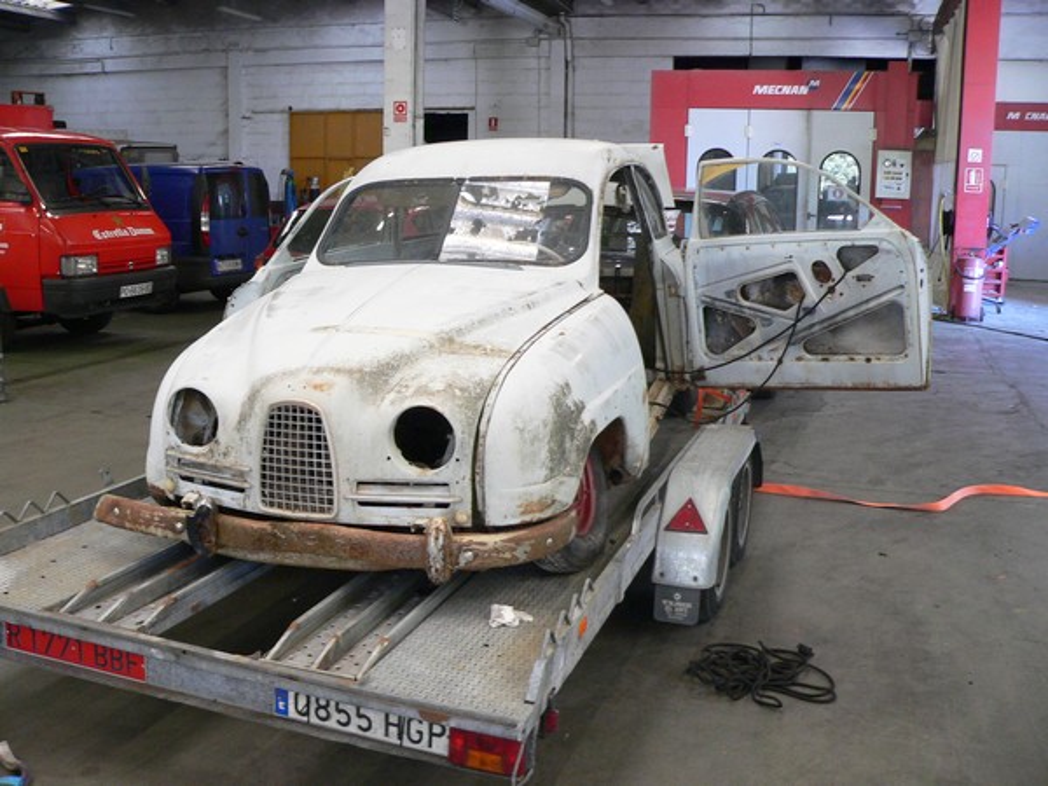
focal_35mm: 36
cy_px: 393
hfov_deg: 51.4
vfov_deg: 39.7
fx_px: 1090
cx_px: 524
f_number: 2.8
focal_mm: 6
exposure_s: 1/15
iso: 200
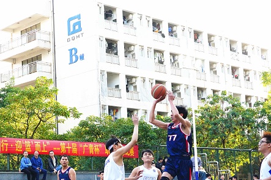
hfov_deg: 28.5
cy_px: 139
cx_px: 71
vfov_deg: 19.3
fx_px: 527
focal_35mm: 70
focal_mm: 31
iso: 1250
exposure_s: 1/400
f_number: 5
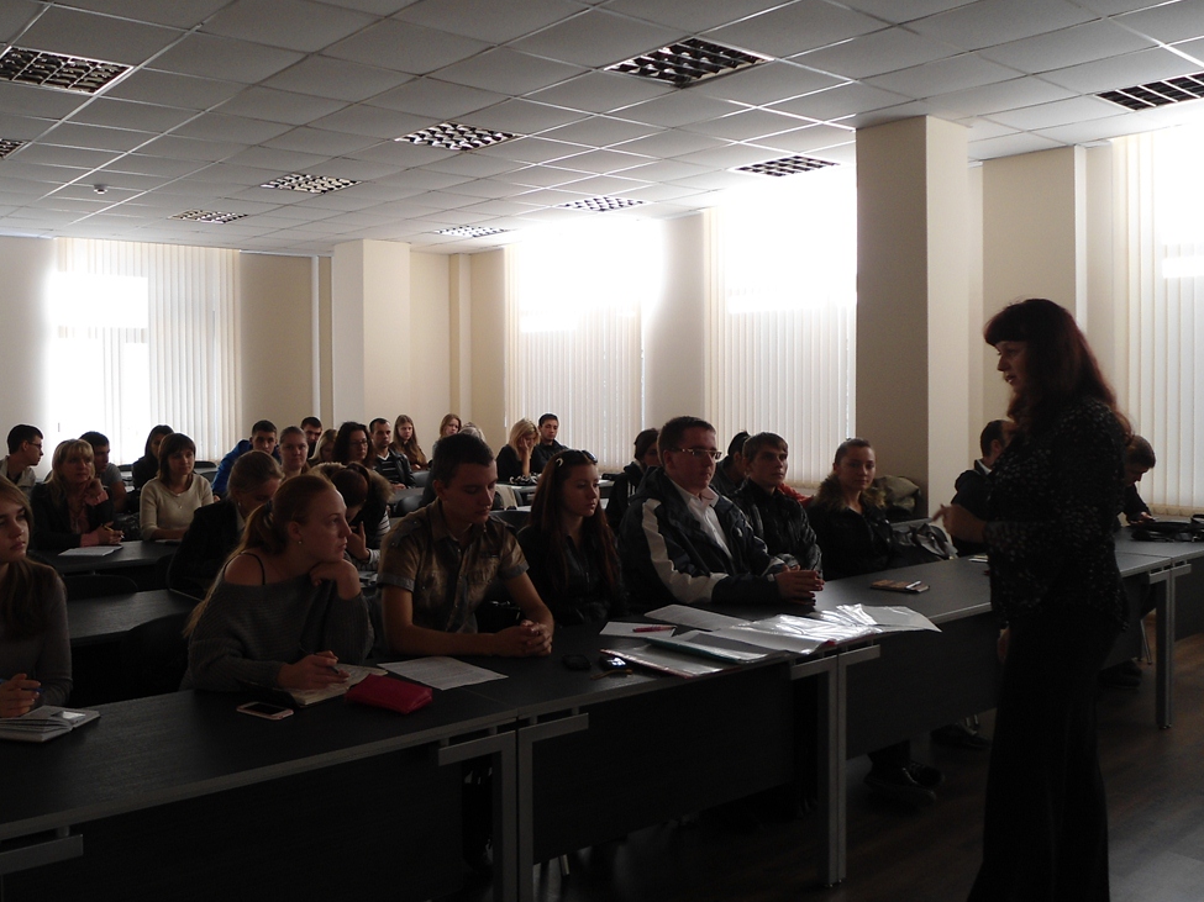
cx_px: 474
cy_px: 471
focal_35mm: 32
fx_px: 1113
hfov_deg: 56.3
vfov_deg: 44.1
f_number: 2.8
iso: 80
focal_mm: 4.7
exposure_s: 1/100
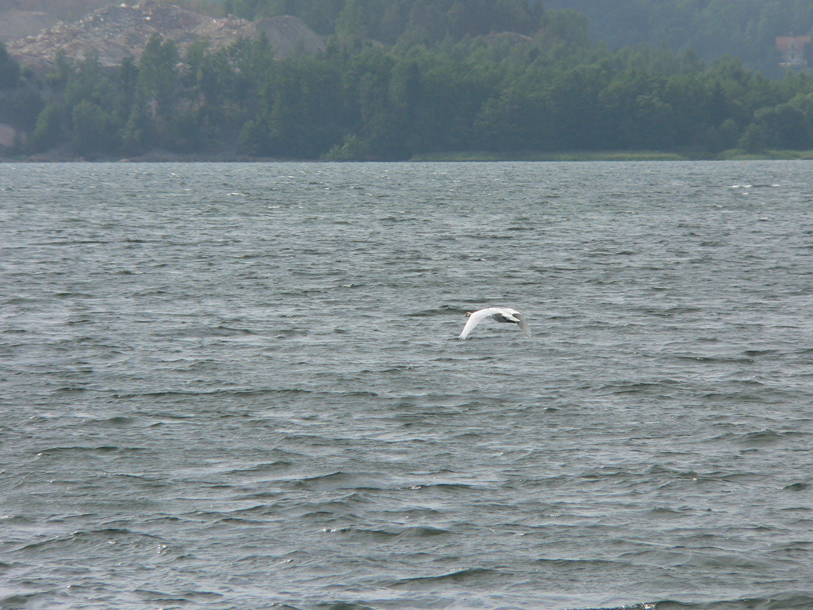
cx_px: 406
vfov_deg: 3.4
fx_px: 10146
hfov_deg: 4.6
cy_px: 305
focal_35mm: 432
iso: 80
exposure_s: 1/500
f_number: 5.6
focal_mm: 72
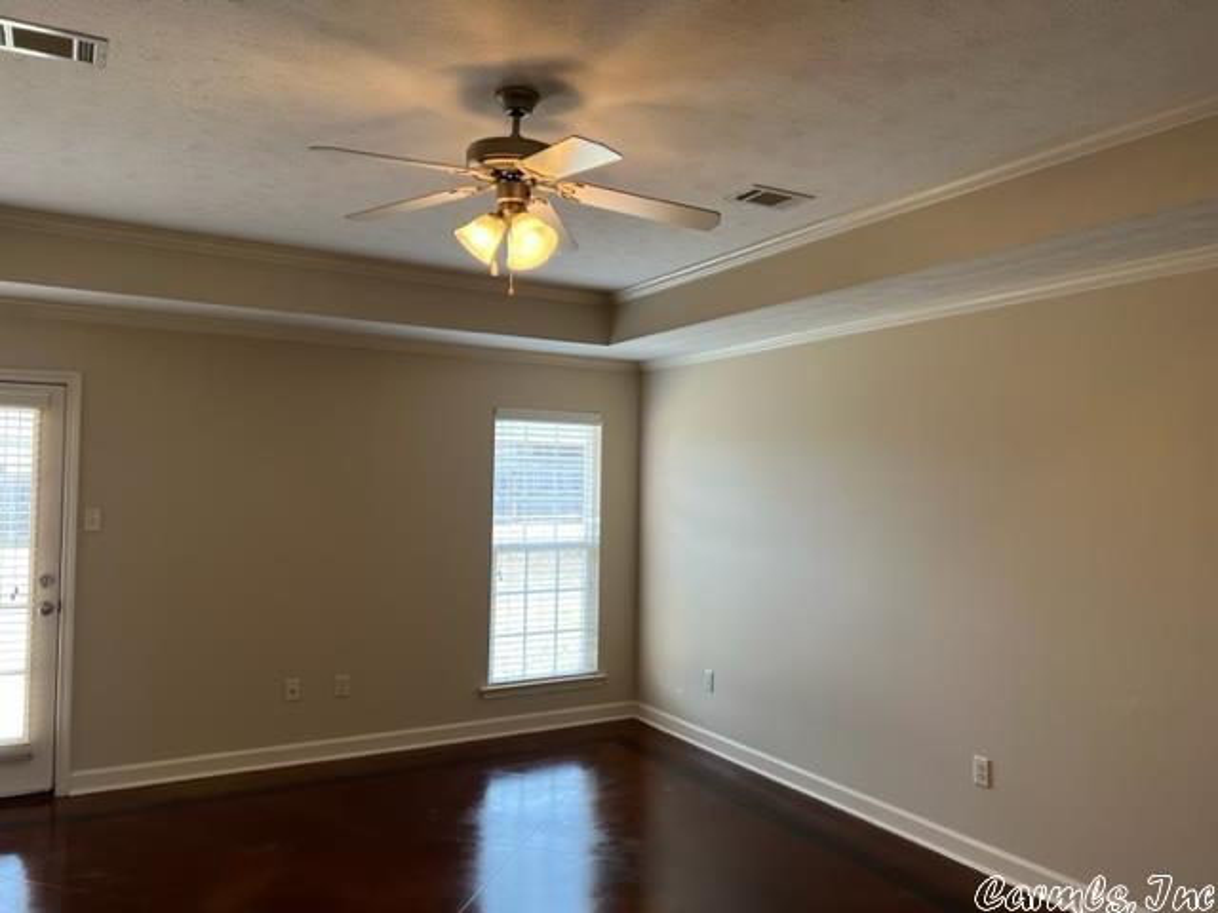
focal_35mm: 26
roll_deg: +0.0
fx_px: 915
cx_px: 609
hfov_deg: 67.3
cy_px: 456
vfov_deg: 53.1
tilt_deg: -0.2
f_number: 1.5
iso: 80
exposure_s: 1/120
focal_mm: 5.7
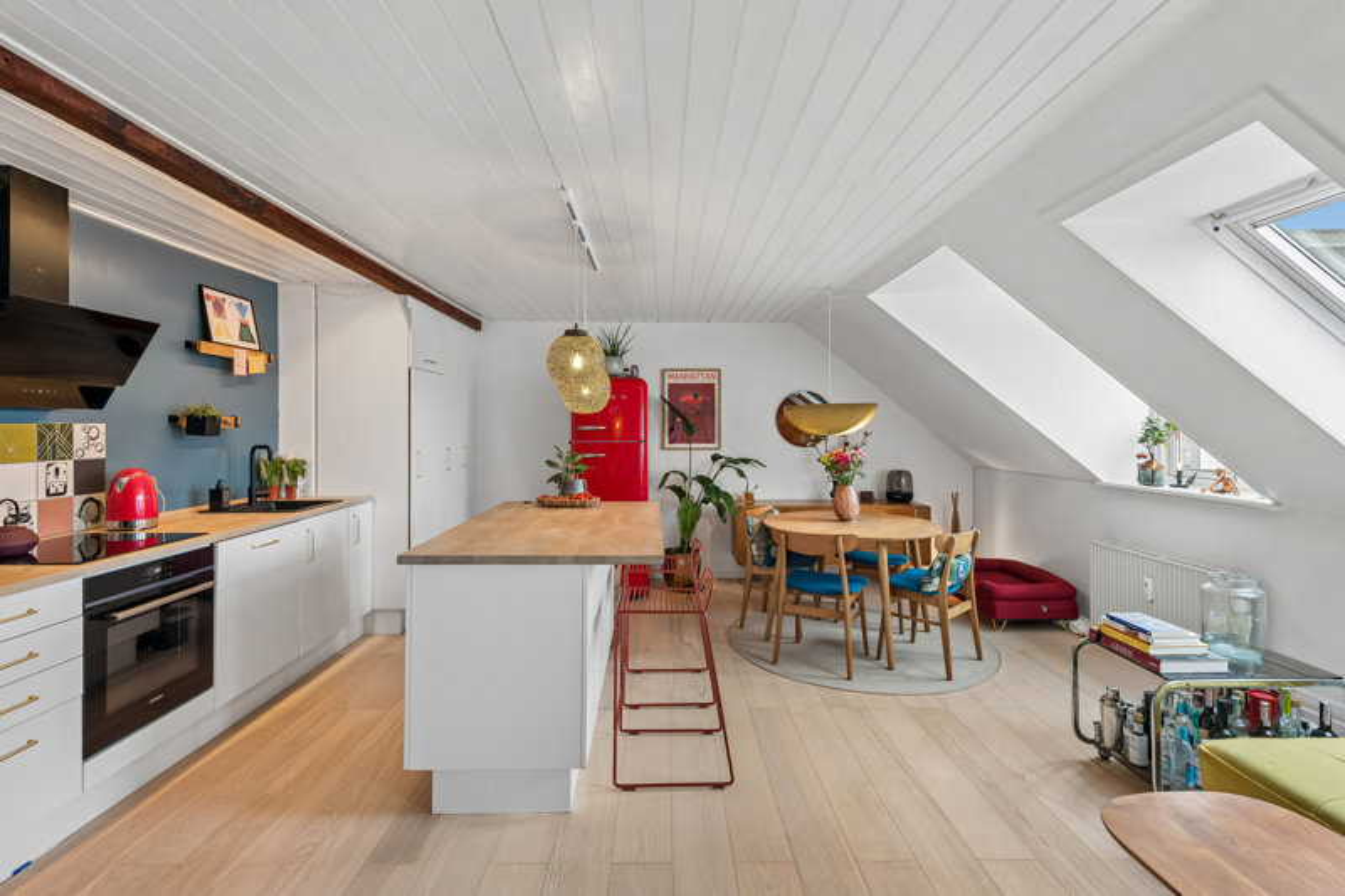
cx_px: 672
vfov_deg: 70.4
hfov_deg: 93.3
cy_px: 448
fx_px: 635
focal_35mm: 17
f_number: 9.5
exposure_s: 1/4
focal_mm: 17
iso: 160
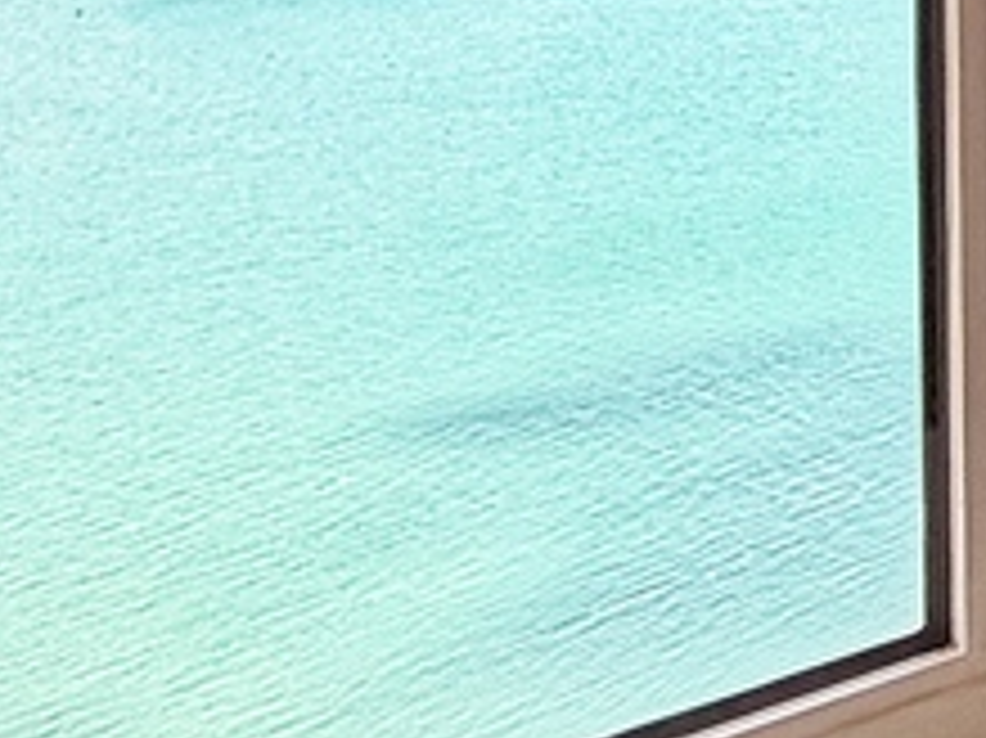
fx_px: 2619
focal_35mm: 92
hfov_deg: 13.1
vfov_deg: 14.8
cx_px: 2607
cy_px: -414
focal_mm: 2.22
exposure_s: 1/120
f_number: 2.2
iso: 20
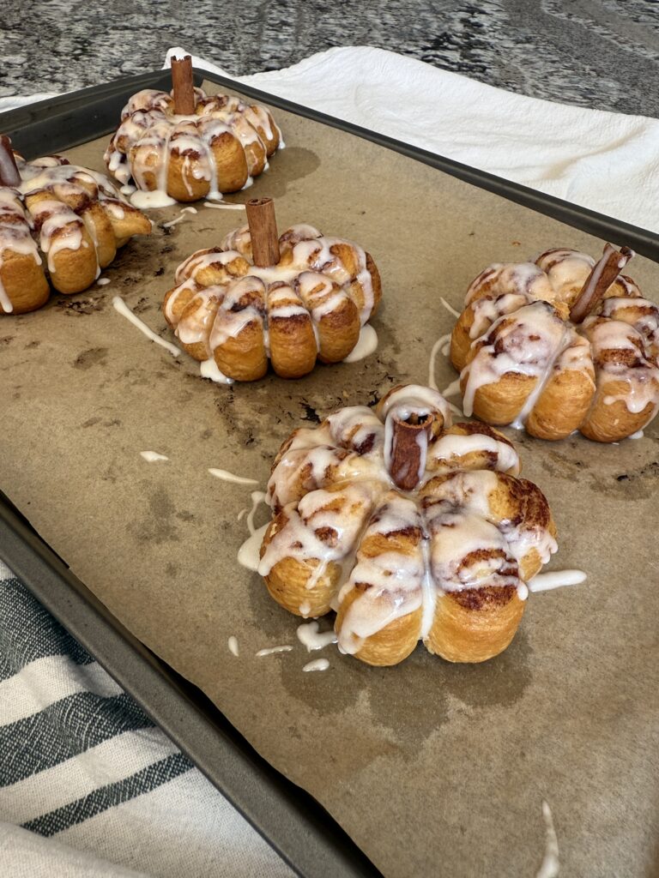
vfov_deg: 71.6
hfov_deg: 56.8
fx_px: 609
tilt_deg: -45.8
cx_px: 330
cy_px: 439
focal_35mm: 24
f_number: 2.2
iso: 100
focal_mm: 2.22
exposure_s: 1/99
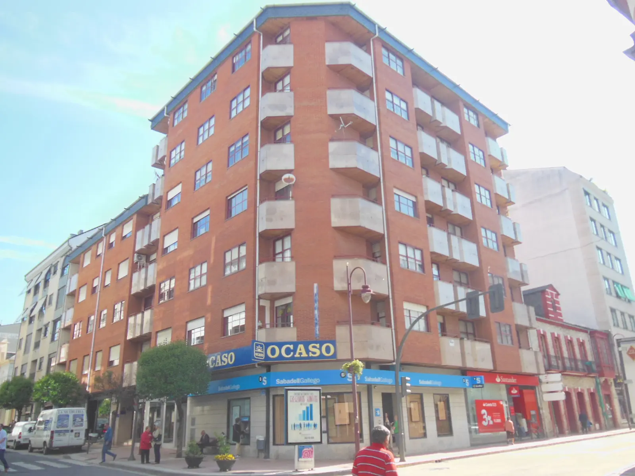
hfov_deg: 61.7
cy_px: 238
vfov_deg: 48.2
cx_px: 318
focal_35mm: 29
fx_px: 532
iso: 125
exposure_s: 1/320
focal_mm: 5.2
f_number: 3.7
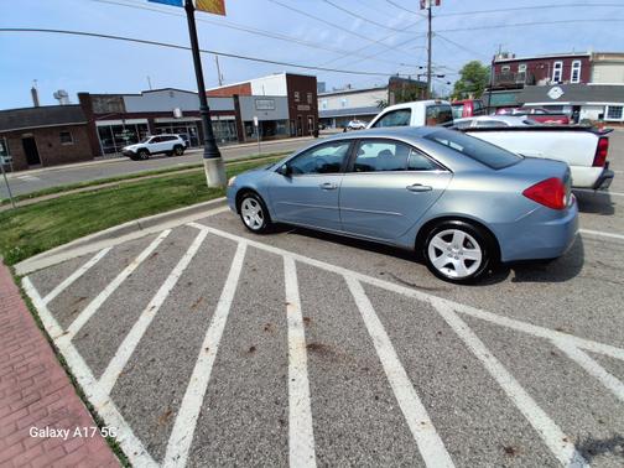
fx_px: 306
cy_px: 234
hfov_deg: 91.0
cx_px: 312
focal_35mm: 17
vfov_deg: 74.7
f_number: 2.2
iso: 50
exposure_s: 1/1637
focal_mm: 1.4
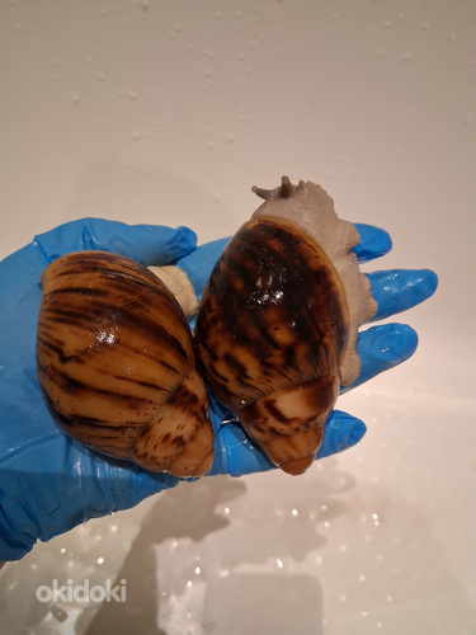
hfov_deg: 53.1
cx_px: 238
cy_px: 318
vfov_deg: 67.3
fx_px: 477
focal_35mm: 26
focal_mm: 3.98
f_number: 1.8
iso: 400
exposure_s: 1/50
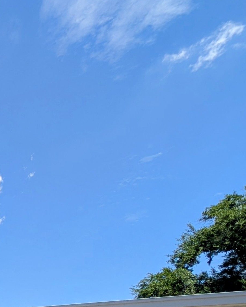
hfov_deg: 24.6
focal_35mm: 41
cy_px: 396
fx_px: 373
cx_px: -153
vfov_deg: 33.3
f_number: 1.95
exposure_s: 1/2004
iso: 37
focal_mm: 2.23
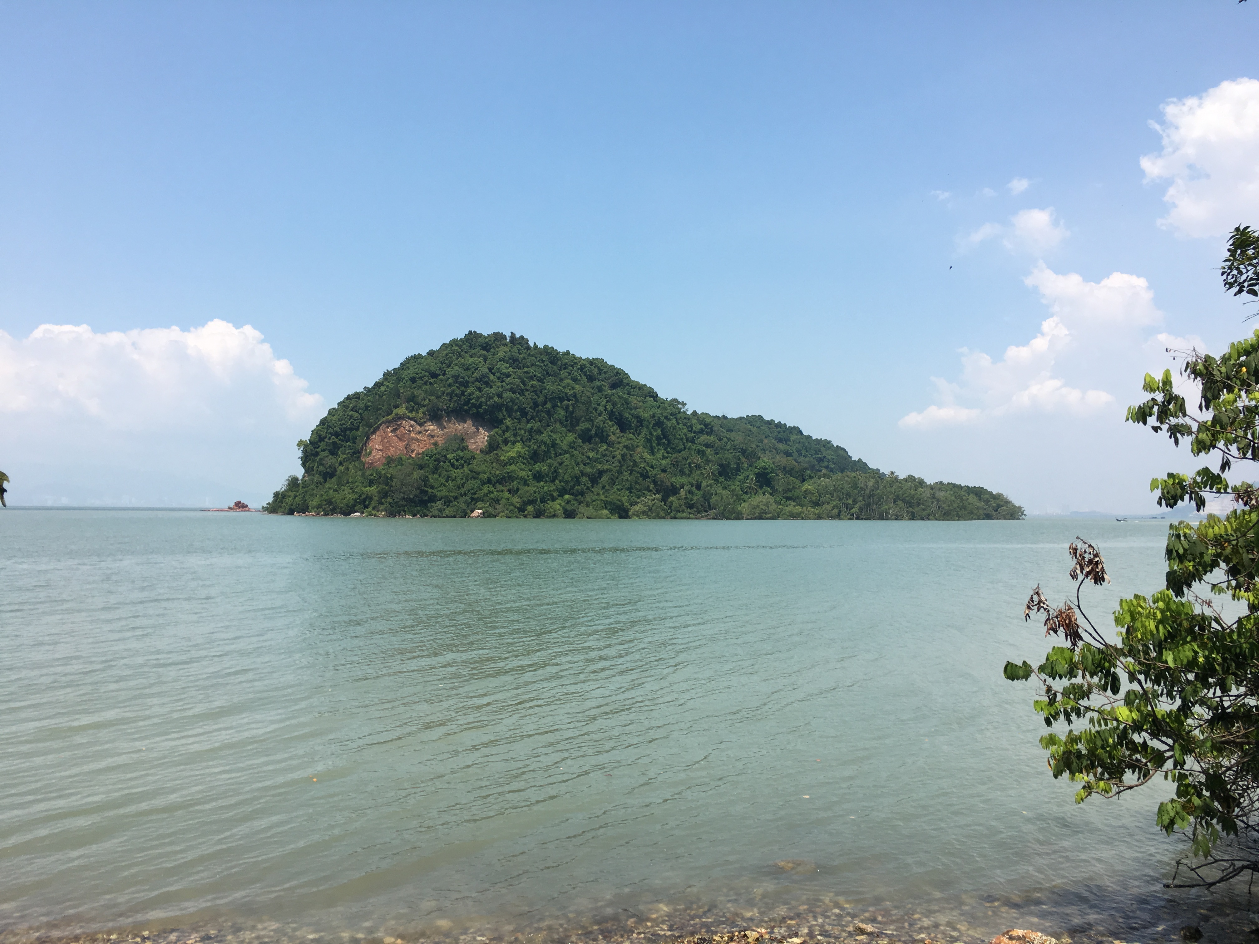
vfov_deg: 48.2
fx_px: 1055
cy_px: 472
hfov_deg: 61.7
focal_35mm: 29
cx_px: 630
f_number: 2.2
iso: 25
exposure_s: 1/1832
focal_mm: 4.15
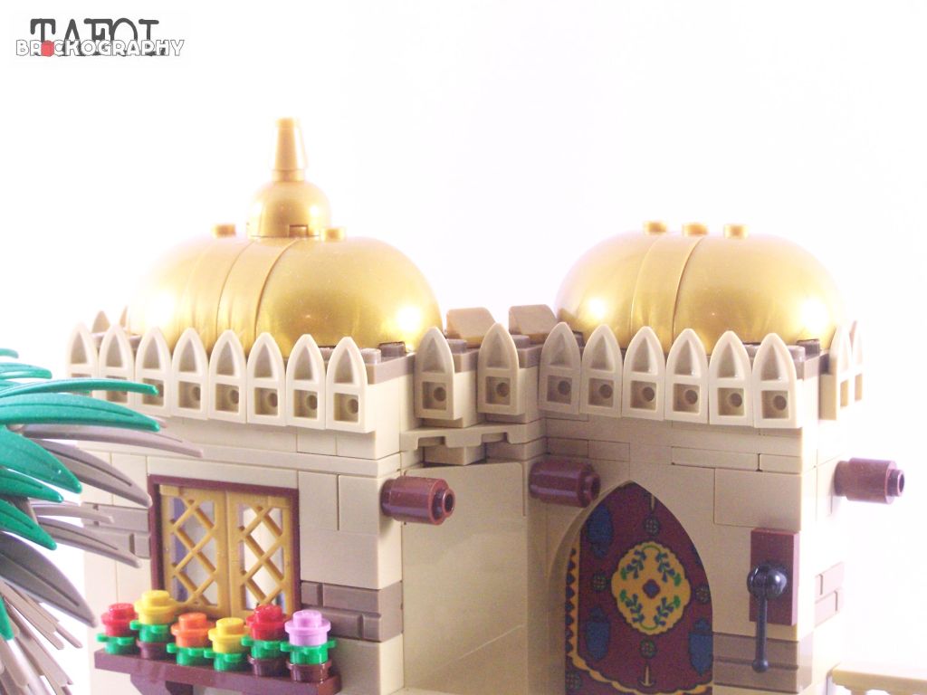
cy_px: 348
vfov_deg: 18.0
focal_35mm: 82
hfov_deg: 23.8
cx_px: 464
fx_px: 2196
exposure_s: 1/60
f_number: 4
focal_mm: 13.7
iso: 400
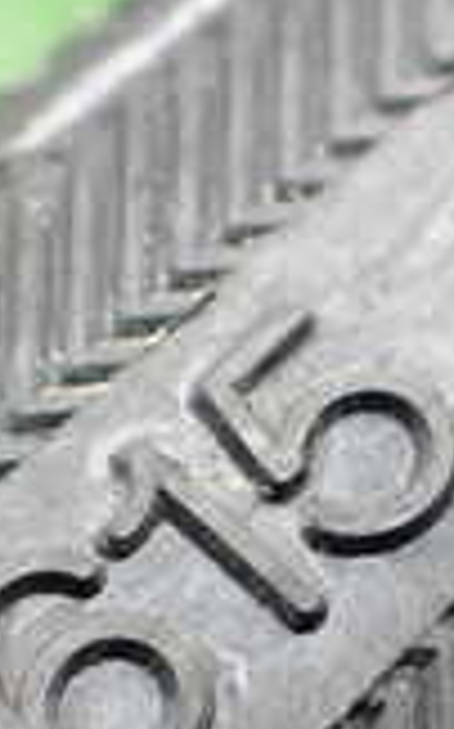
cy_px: 603
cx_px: 306
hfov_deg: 11.1
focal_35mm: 118
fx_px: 2340
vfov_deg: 17.5
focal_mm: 5.4
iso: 100
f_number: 2.3
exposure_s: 1/160
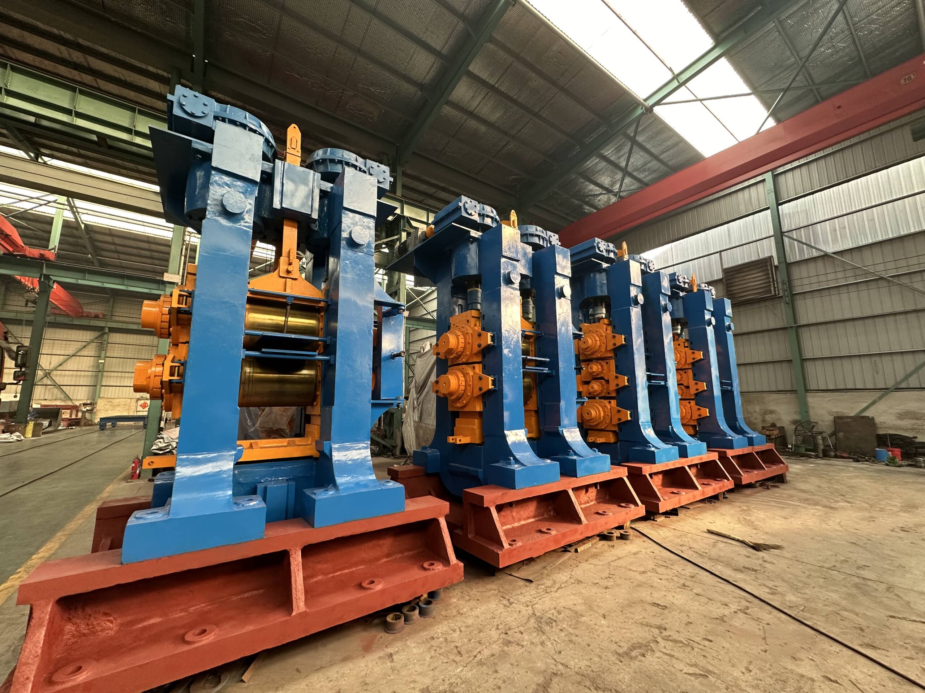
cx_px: 462
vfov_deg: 85.7
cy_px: 346
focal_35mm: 14
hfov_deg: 102.1
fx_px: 374
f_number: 2.2
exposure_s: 1/99
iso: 160
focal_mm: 2.22
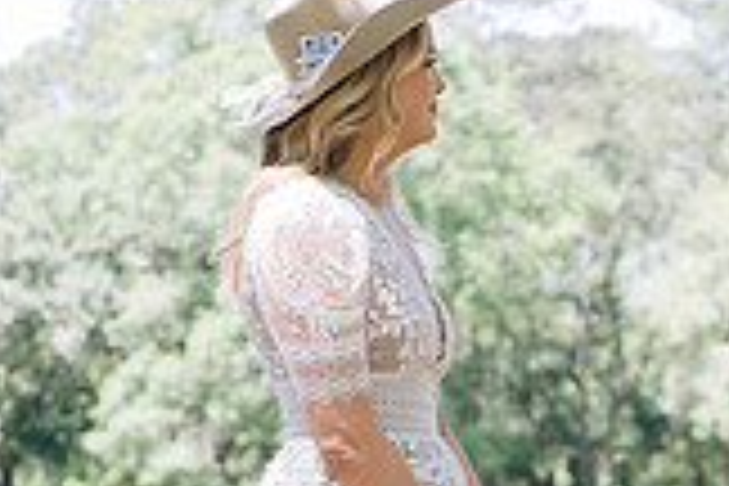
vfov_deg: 7.6
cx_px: 855
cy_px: 515
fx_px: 3624
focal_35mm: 179
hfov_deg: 11.3
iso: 400
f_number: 3.5
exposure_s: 1/640
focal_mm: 50
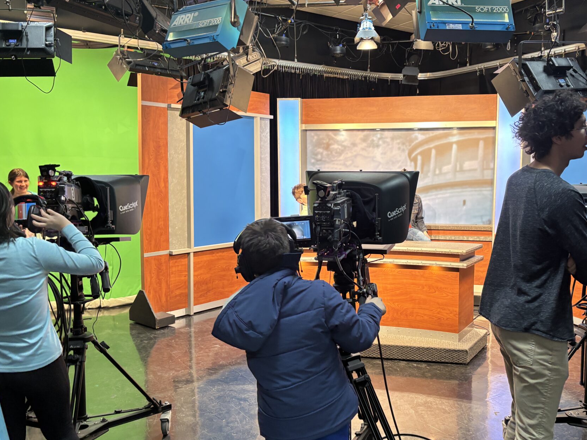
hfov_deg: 56.5
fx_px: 543
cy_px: 240
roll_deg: -2.6
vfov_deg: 44.1
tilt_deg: -7.4
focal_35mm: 32
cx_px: 341
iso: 125
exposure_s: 1/60
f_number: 1.6
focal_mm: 5.96
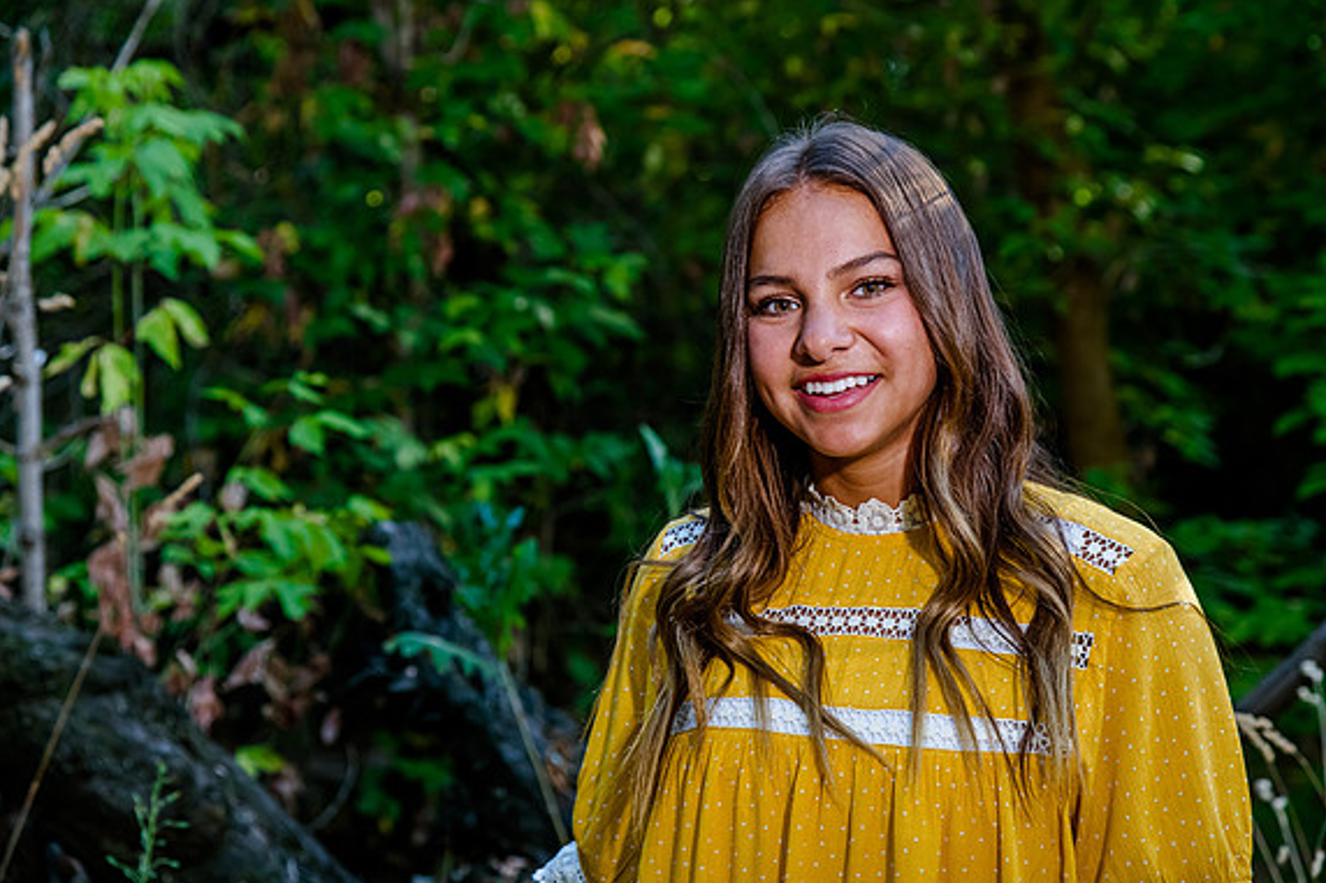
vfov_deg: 14.9
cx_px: 705
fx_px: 3387
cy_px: 448
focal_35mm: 92
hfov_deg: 22.1
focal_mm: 85
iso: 800
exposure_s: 1/250
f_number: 5
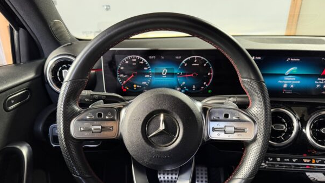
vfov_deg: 42.6
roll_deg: +0.1
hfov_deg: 69.8
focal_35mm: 27
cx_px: 158
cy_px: 115
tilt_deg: -24.2
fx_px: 233
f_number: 1.78
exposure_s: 1/38
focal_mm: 6.76
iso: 800
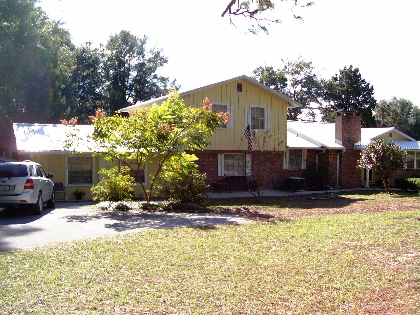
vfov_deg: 39.6
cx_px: 210
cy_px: 158
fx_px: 437
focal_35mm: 36
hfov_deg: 51.4
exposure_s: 1/419
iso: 80
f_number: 2.7
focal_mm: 6
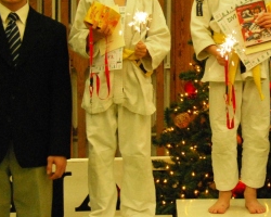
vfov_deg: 15.5
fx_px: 794
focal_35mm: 99
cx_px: 274
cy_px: 97
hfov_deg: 18.8
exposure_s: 1/60
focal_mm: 28
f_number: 4.2
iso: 1600
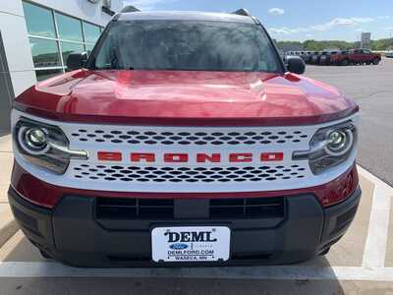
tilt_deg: -16.6
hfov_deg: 67.3
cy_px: 148
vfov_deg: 53.1
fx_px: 295
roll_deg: +2.7
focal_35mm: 26
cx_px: 196
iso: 25
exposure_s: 1/1536
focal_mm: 4.25
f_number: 1.8
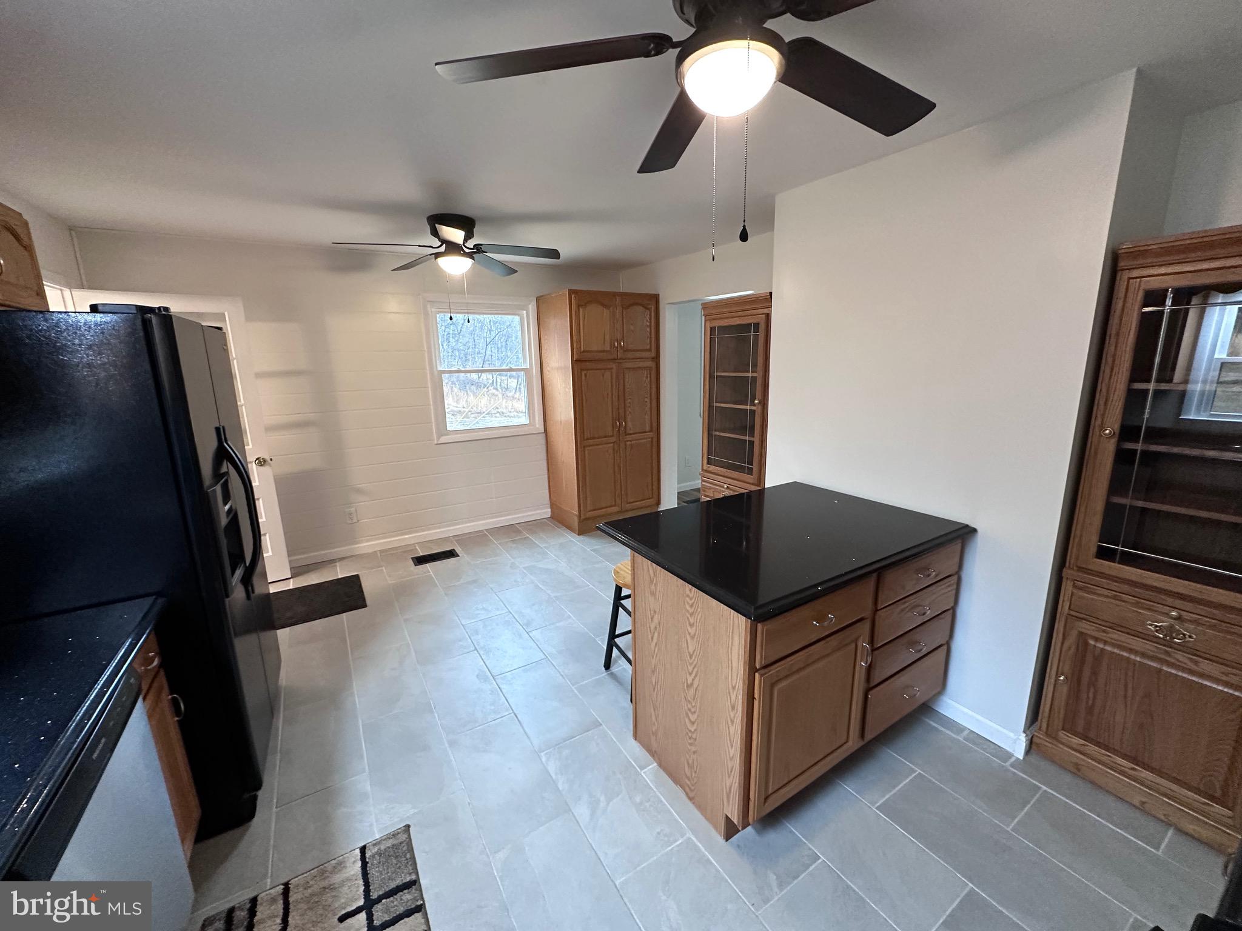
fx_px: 502
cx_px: 621
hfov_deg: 102.1
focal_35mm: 14
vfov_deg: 85.7
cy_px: 466
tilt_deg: -12.9
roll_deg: +1.4
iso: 400
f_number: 2.2
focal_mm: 2.22
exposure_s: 1/60
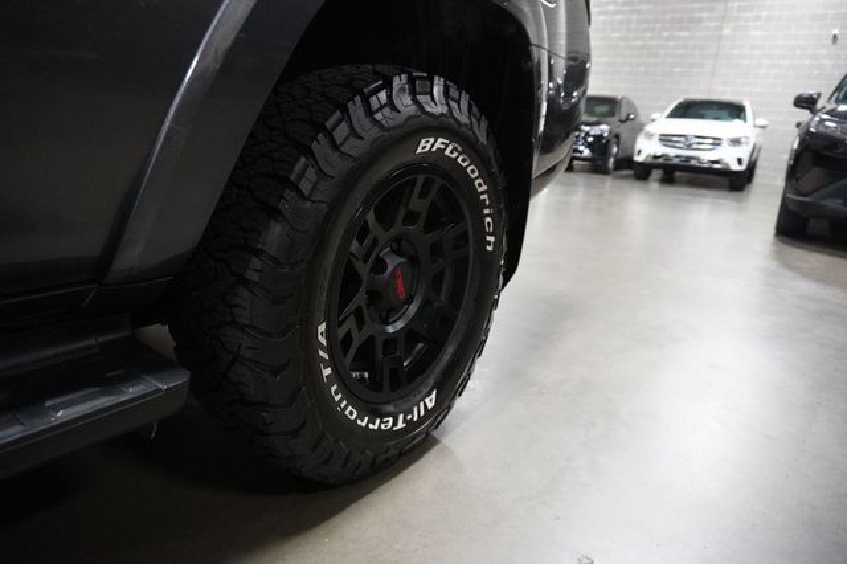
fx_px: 564
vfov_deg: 53.1
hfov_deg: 73.8
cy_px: 282
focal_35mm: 24
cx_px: 424
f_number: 3.5
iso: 6400
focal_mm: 16
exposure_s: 1/160
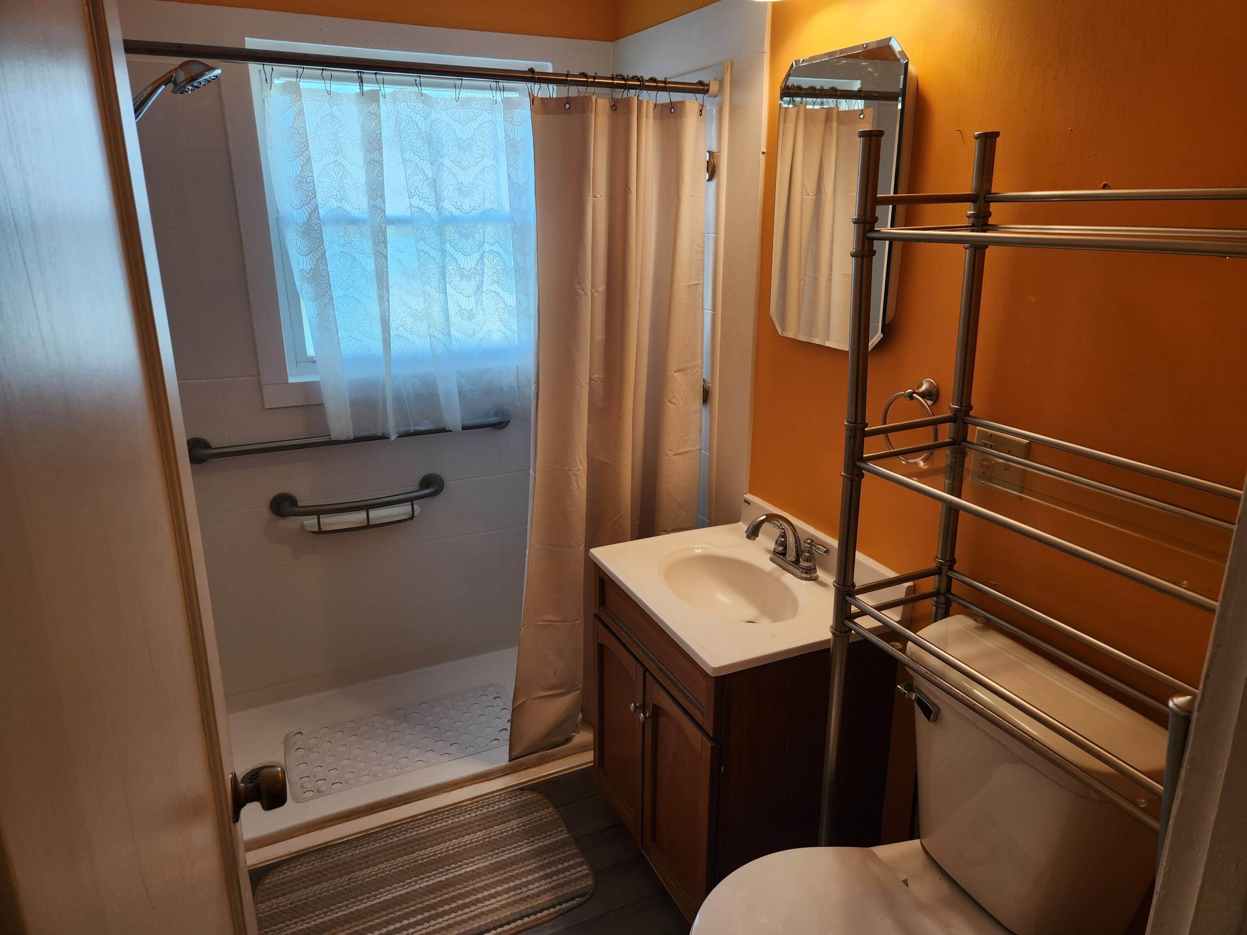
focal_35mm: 23
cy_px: 468
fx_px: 829
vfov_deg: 58.9
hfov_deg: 73.9
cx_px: 624
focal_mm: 5.4
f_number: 1.8
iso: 64
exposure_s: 1/120
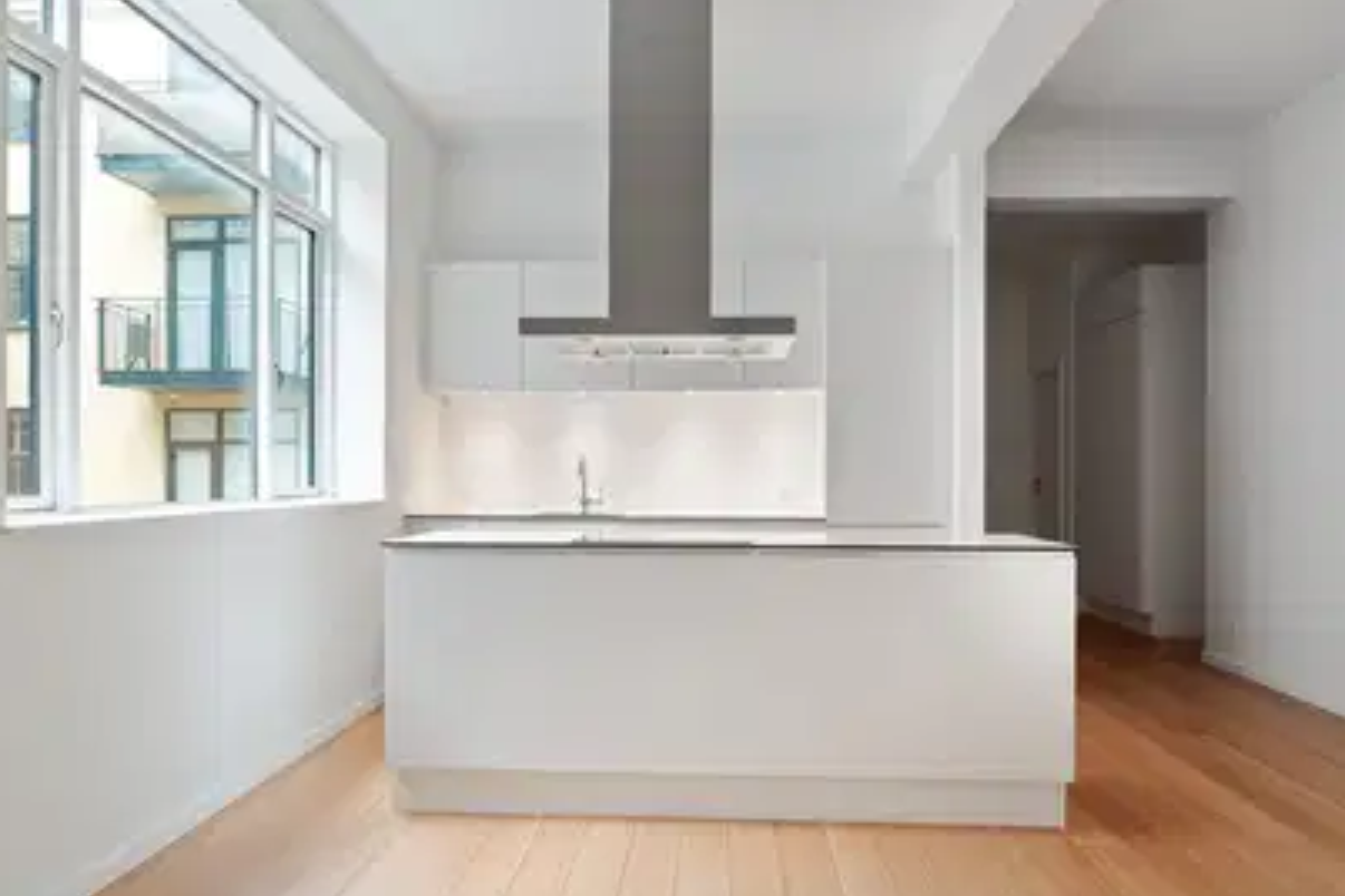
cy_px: 461
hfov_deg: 74.8
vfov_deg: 54.1
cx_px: 659
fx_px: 879
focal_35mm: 24
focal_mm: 15
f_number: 10
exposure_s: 1
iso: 200
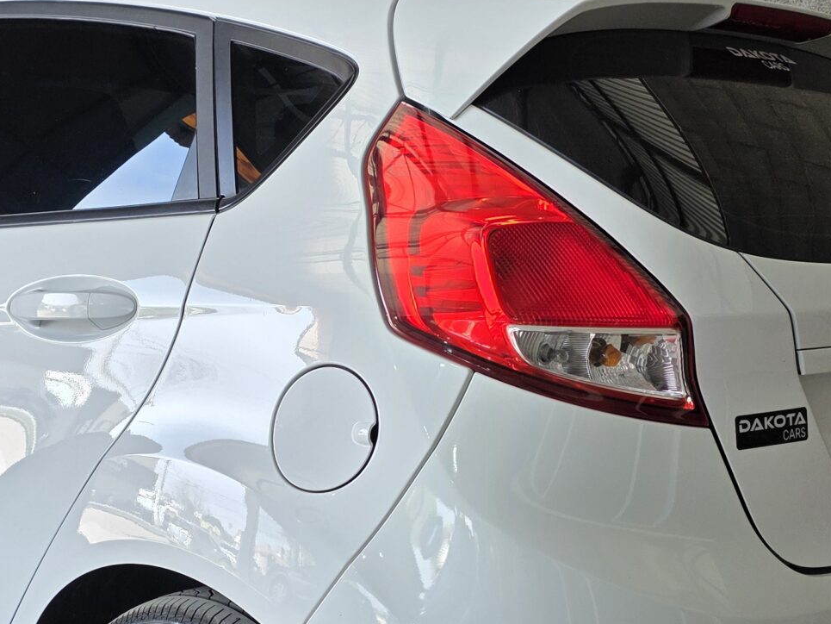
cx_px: 296
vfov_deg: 24.0
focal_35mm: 61
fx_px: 1465
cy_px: 363
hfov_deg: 31.5
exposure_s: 1/180
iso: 64
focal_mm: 6.3
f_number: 1.7
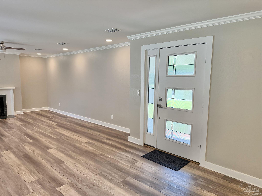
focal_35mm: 24
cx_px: 131
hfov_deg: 71.6
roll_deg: +0.5
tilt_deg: -6.3
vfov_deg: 56.8
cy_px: 98
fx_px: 182
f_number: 1.78
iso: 160
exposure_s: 1/217
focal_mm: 6.76
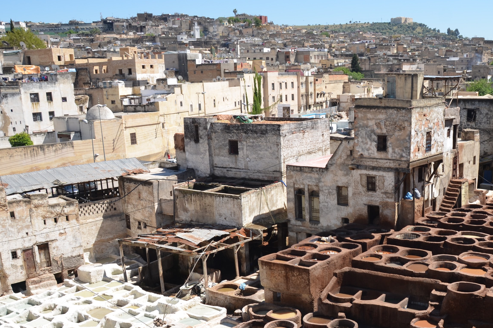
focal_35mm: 41
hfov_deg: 46.5
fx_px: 561
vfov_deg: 32.1
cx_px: 339
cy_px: 242
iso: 100
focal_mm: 18
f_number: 7.1
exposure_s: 1/250
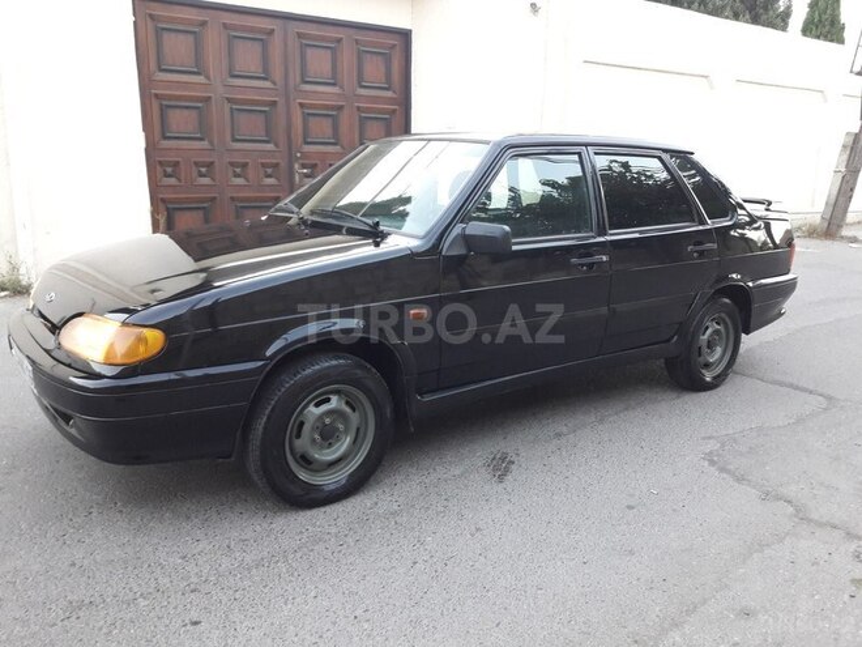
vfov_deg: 49.7
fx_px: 697
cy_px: 324
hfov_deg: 63.4
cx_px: 431
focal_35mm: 28
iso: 160
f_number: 1.9
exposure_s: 1/33
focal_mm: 3.7
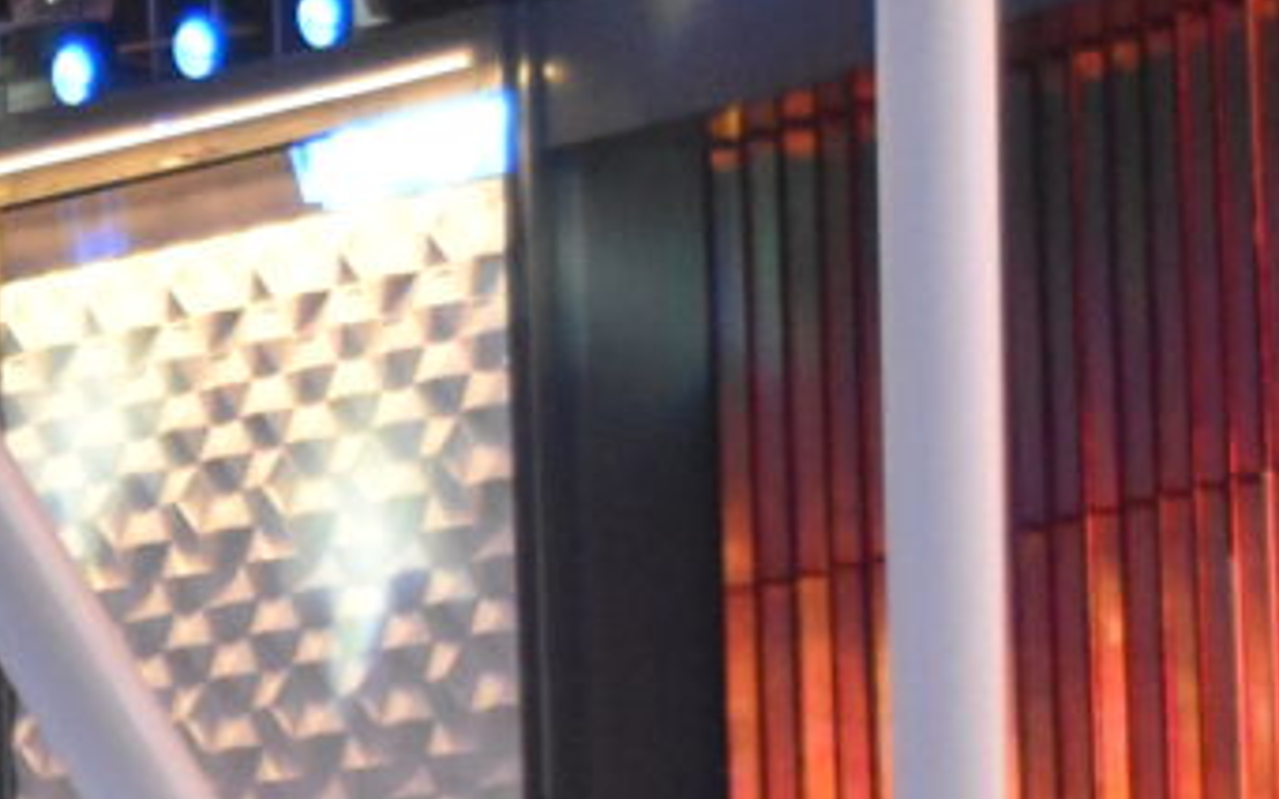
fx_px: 10798
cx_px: -1508
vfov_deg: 4.2
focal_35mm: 310
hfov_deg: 6.5
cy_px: 1304
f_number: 4
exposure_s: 1/60
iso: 2500
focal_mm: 27
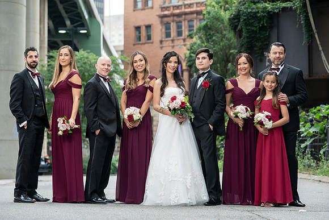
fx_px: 927
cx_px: 179
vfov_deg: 13.5
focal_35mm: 101
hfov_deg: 20.1
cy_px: 101
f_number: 4
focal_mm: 92
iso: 400
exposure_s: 1/250
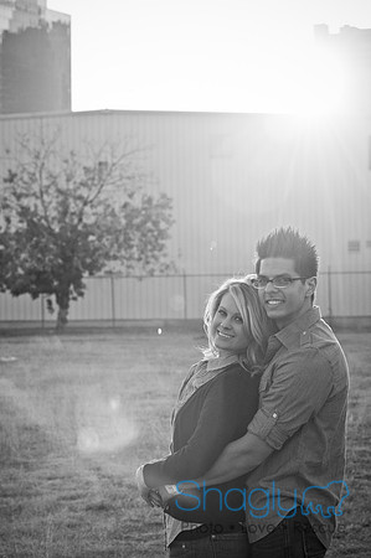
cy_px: 279
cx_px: 186
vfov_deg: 17.1
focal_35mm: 120
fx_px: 1859
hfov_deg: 11.4
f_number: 7.1
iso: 400
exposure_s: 1/640
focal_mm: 80
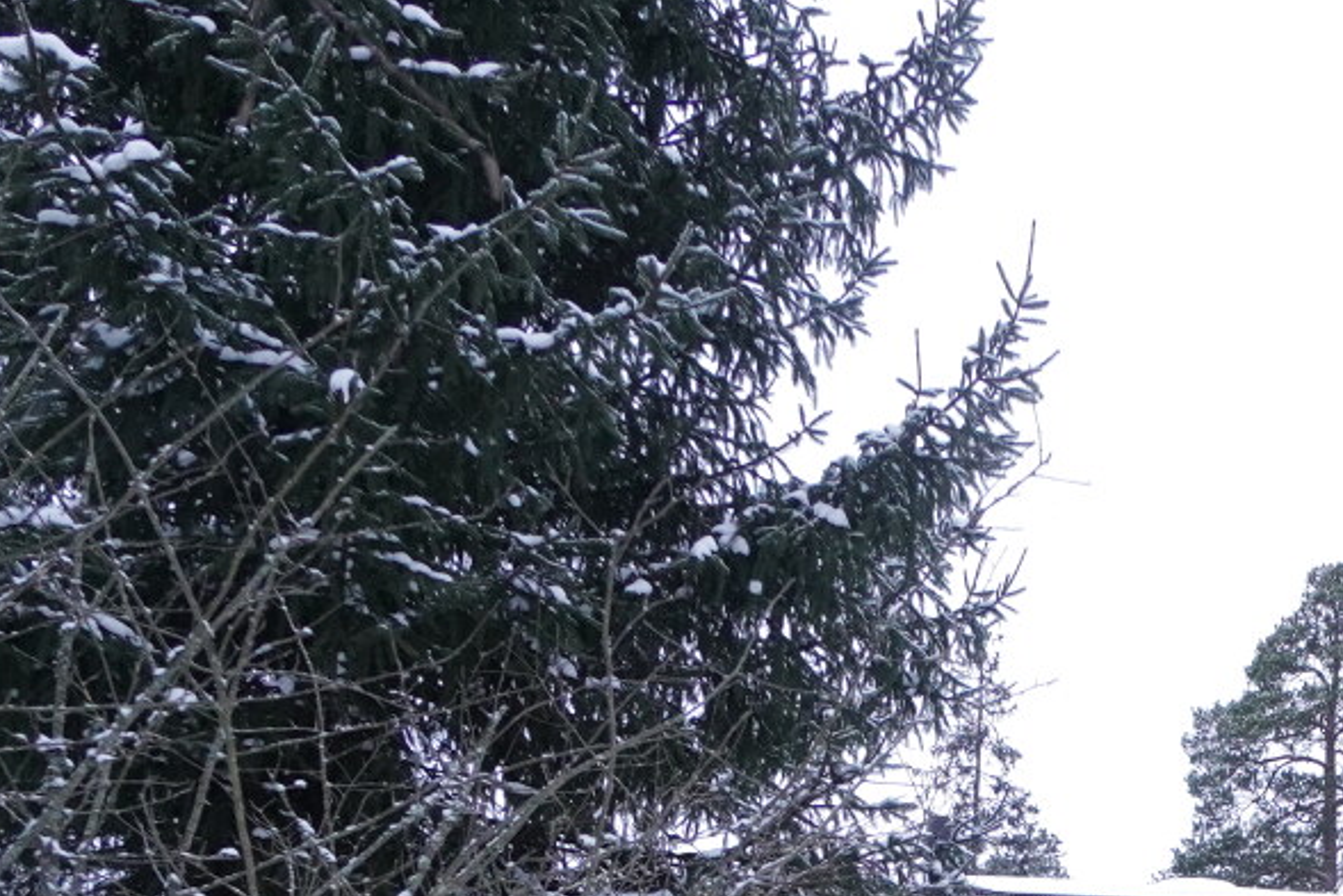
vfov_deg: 21.3
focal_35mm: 55
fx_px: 2052
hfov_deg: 32.6
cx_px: 1416
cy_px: 1286
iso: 640
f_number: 4
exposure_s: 1/30
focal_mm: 10
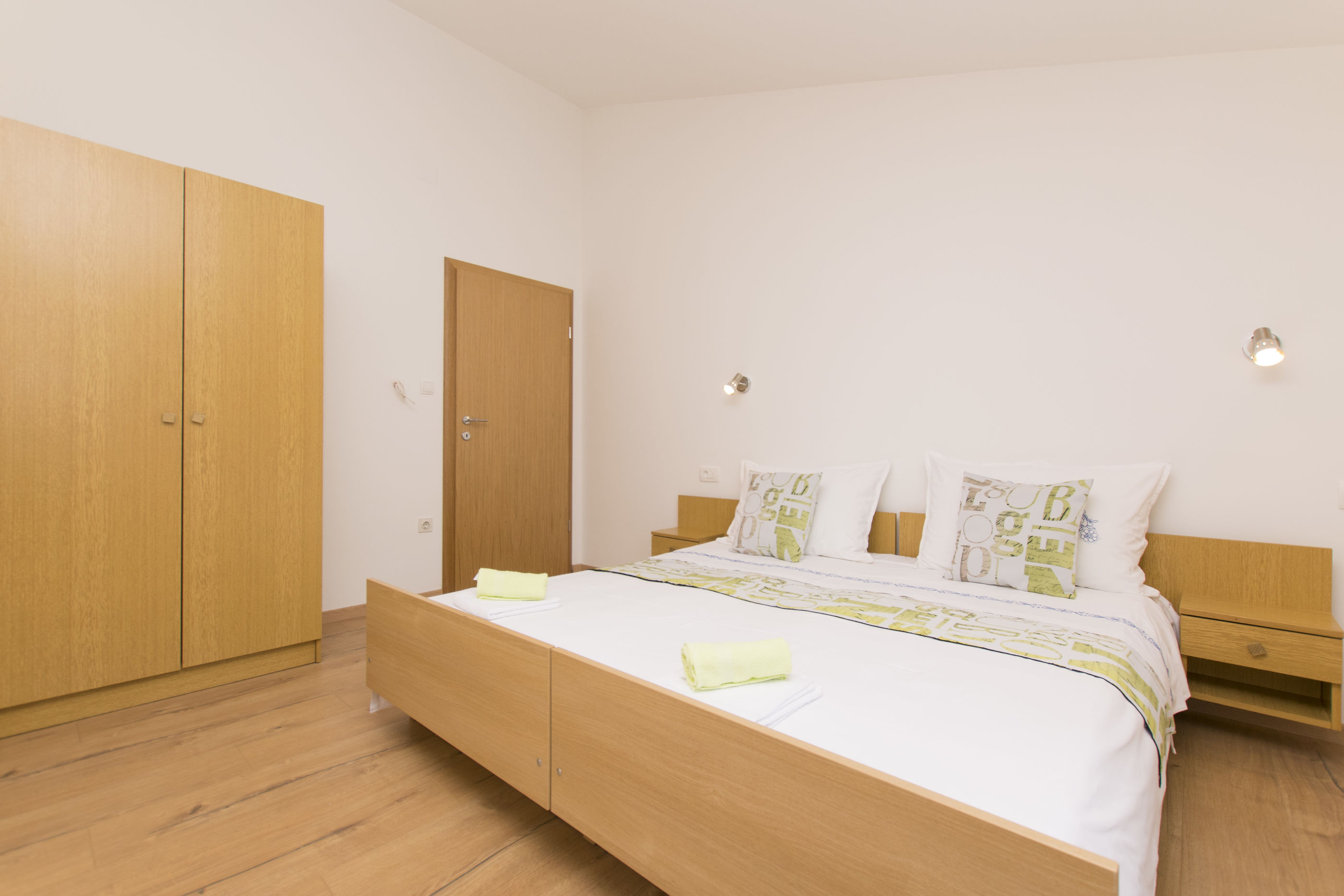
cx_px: 672
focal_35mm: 15
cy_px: 448
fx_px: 560
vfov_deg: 77.3
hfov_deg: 100.4
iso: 200
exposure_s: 1/160
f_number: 5.6
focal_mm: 10
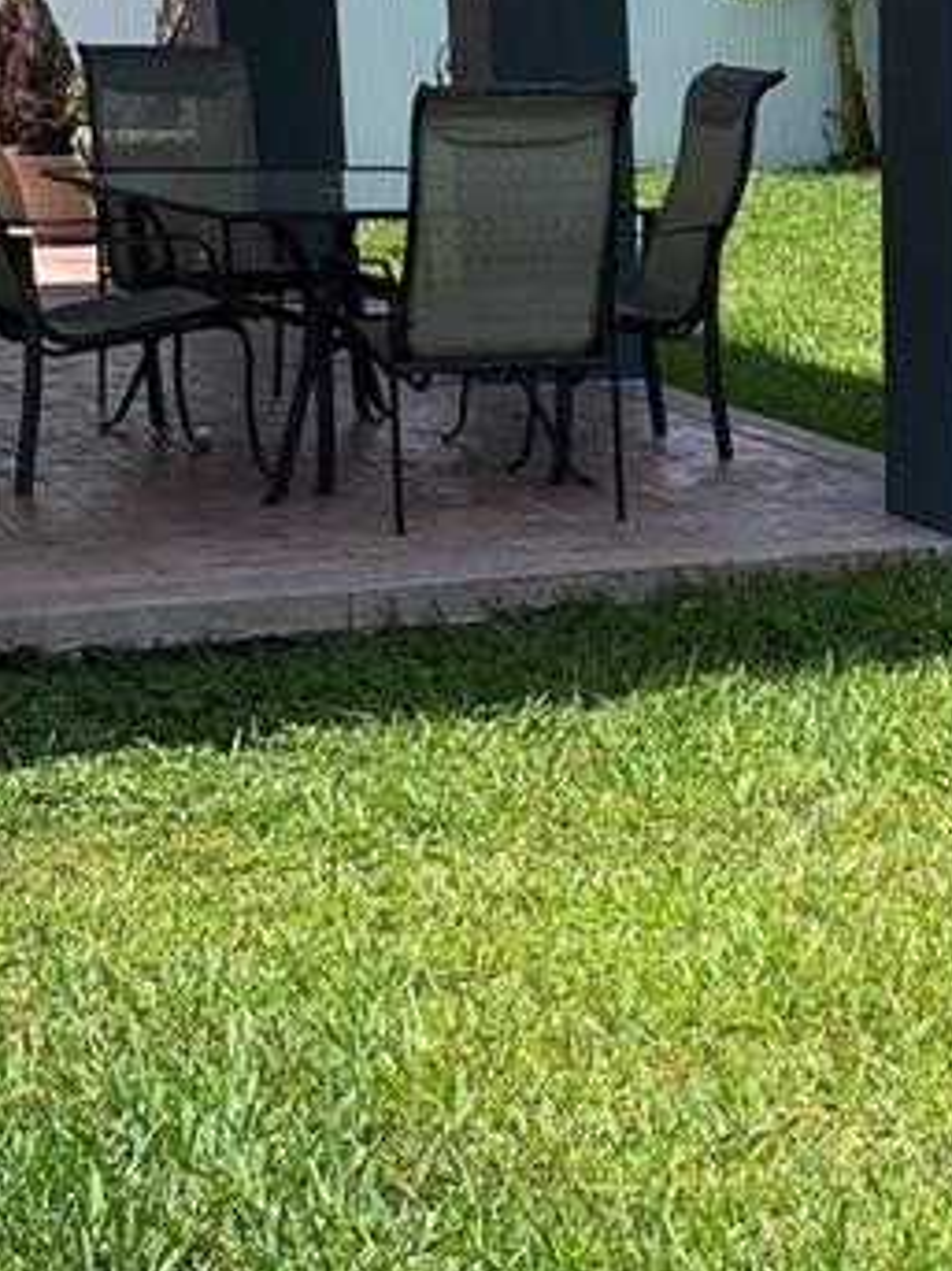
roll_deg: +0.8
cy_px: 660
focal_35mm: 91
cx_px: 1067
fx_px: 3339
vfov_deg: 21.5
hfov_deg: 15.7
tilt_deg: -13.0
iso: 32
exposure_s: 1/2105
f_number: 1.8
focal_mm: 4.25
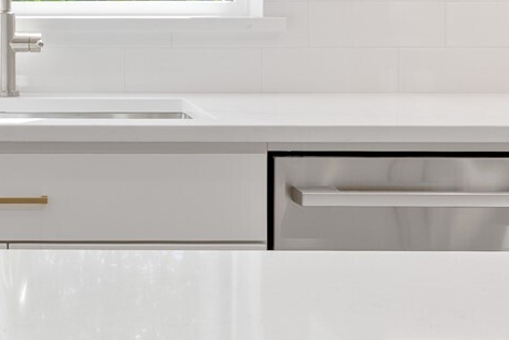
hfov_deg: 21.7
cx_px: -12
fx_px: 1272
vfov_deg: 15.0
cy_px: 28
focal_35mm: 90
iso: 100
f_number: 8
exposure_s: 1/8
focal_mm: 17
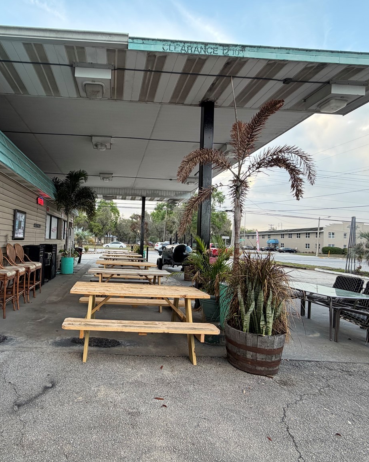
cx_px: 125
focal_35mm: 19
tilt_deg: +1.9
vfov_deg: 83.3
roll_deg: -3.4
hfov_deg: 69.0
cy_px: 234
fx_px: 259
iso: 100
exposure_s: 1/121
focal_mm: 2.22
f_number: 2.2
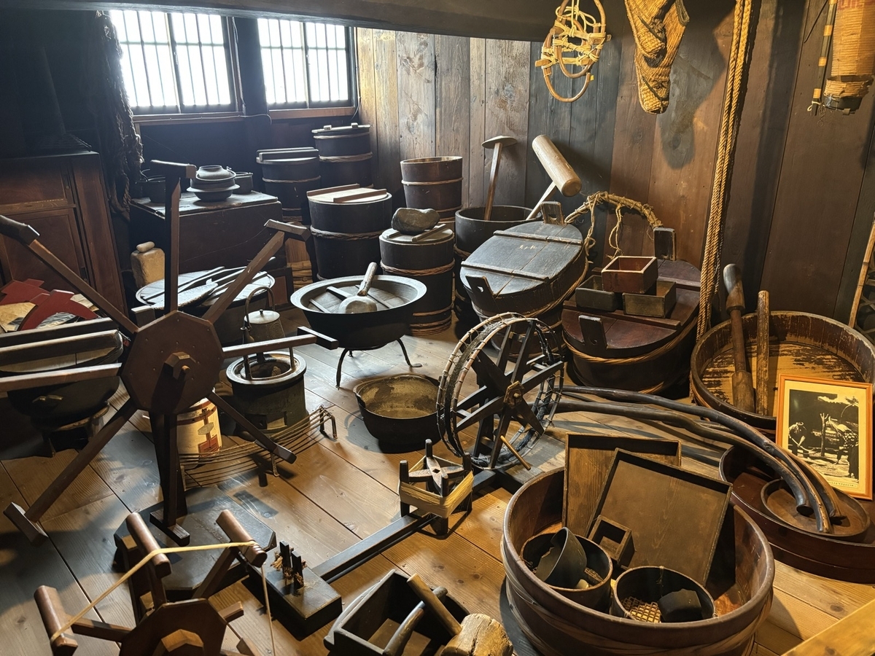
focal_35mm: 26
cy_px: 328
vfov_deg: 53.1
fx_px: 657
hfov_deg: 67.3
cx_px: 438
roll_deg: +0.8
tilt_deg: -20.7
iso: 500
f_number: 1.6
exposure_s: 1/30
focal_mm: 5.96
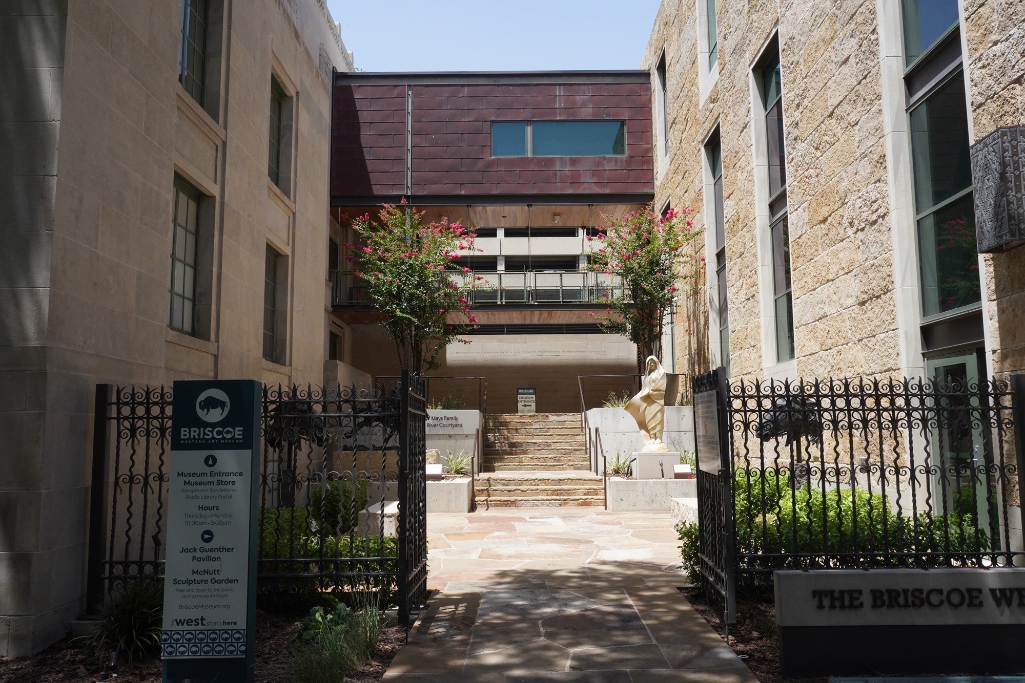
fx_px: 797
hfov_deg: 65.5
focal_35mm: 28
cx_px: 512
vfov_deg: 46.4
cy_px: 342
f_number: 22
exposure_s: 1/100
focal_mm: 28
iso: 400
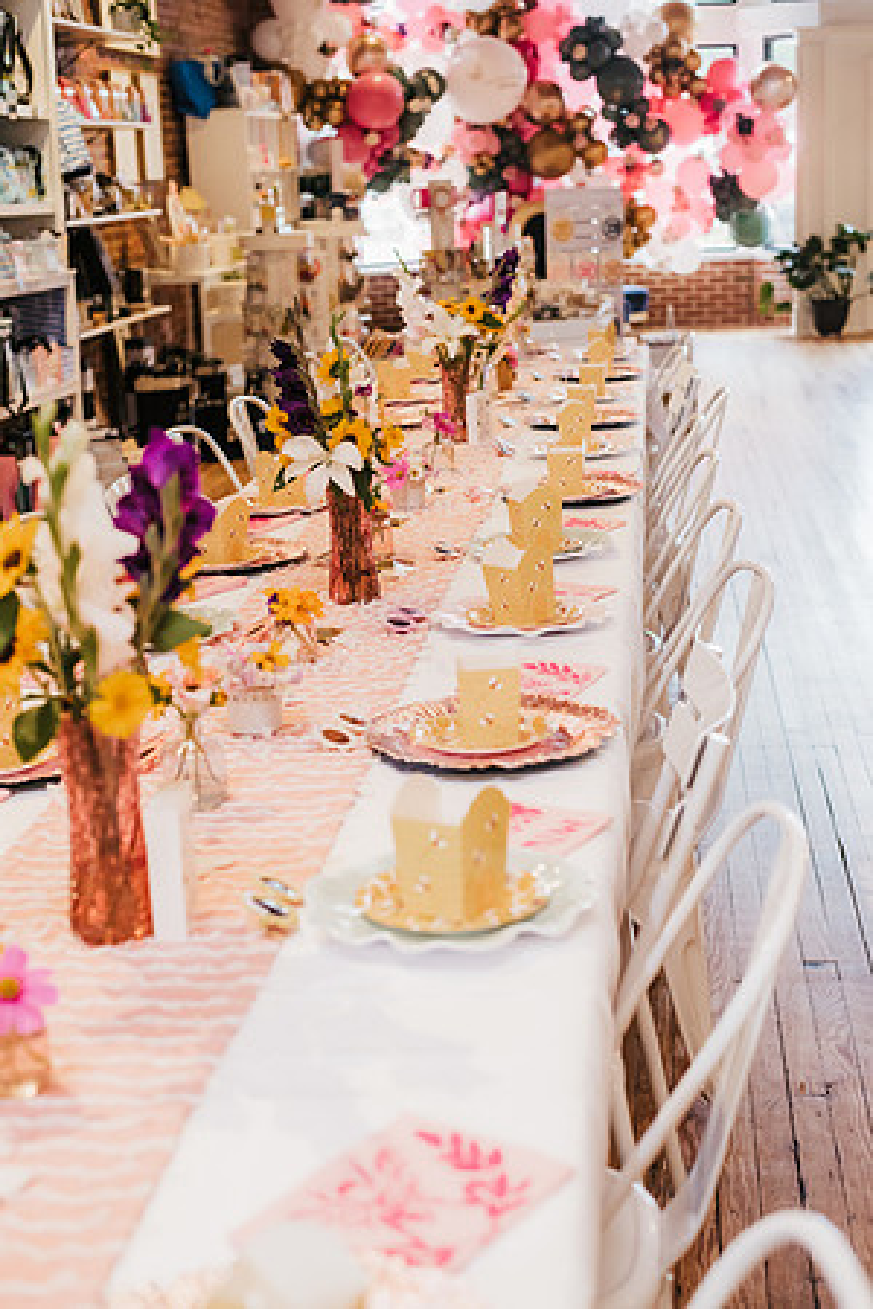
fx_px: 1819
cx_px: 436
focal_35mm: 50
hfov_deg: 27.0
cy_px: 654
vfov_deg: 39.6
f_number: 3.5
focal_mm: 50
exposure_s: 1/200
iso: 2000
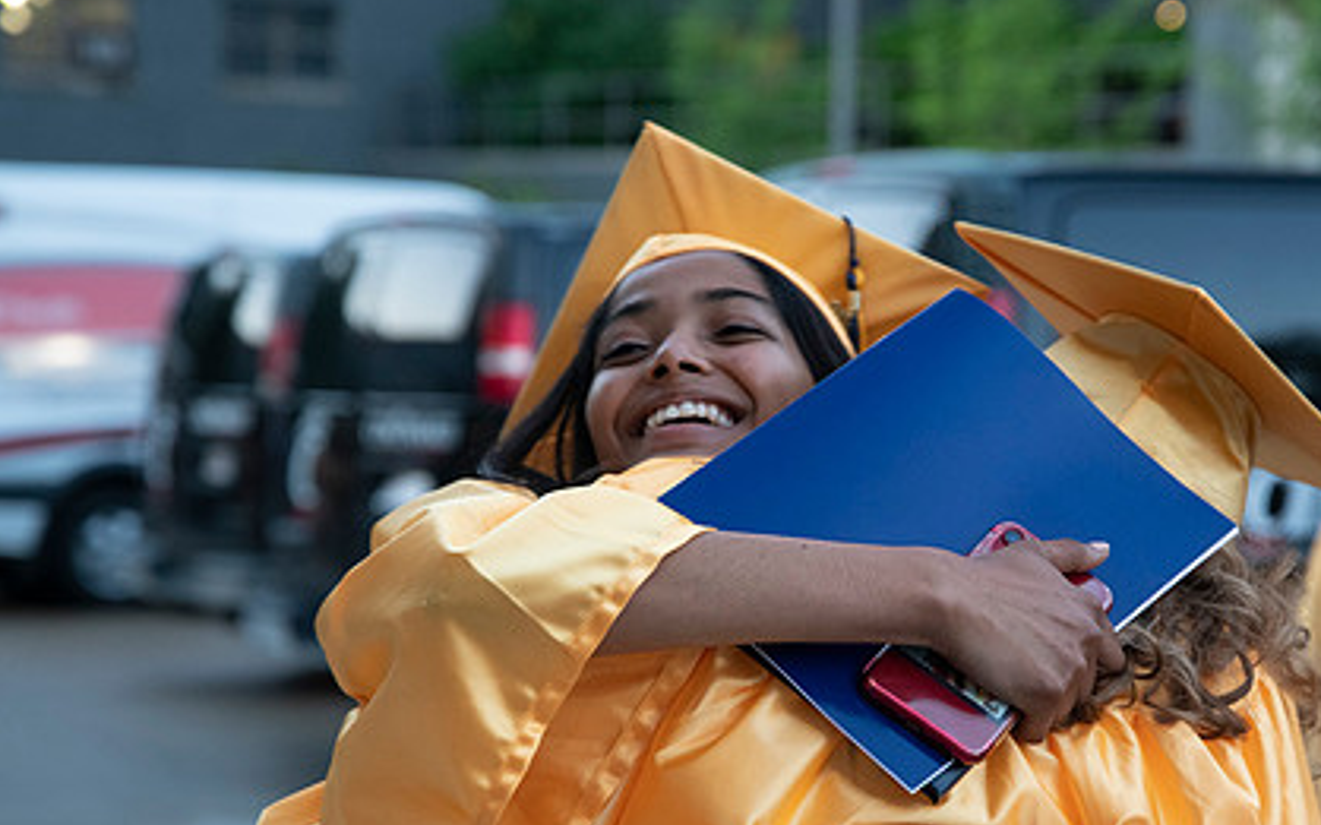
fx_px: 3563
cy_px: 536
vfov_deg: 13.2
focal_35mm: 99
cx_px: 837
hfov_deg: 21.0
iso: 2000
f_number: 4
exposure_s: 1/125
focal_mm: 70
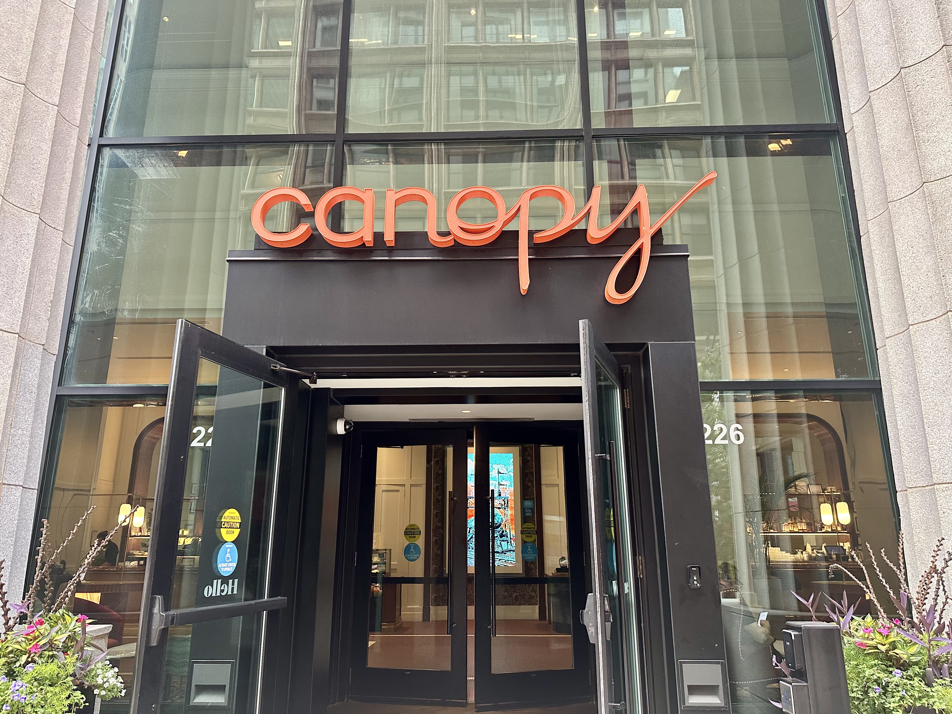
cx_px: 476
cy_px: 357
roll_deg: +0.5
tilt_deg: +15.6
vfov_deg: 56.8
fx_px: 660
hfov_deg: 71.6
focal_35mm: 24
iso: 250
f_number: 1.78
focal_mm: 6.86
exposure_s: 1/68
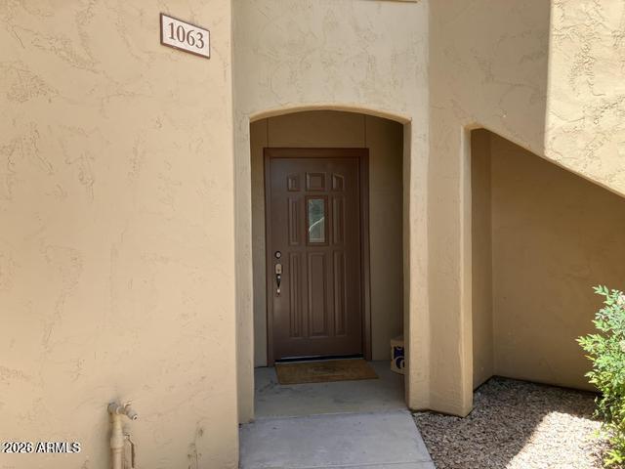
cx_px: 312
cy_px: 234
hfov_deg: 63.4
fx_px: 506
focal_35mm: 28
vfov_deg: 49.7
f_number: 1.8
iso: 25
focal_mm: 3.99
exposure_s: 1/244
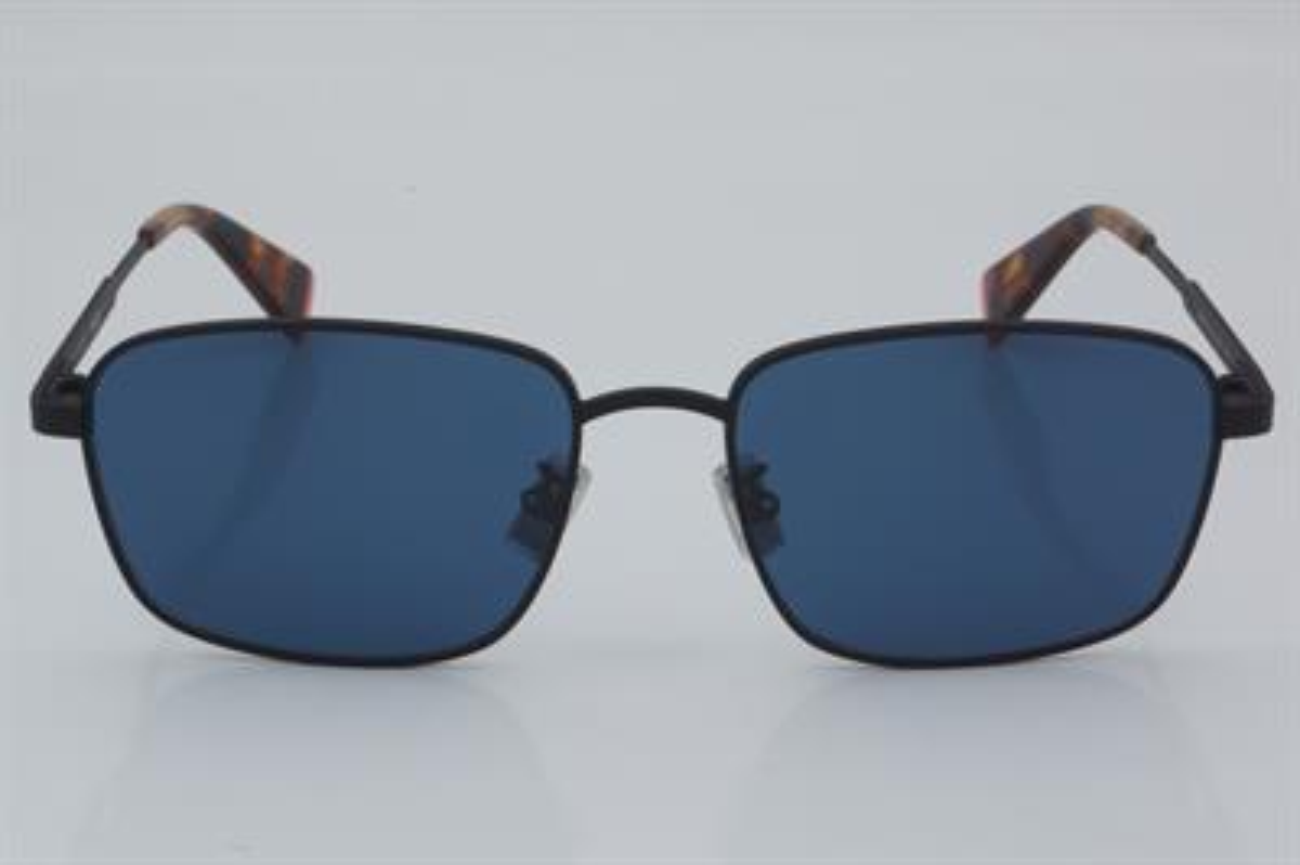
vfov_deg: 16.5
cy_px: 432
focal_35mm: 82
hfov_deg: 24.6
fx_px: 2977
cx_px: 650
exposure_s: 1/4
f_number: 32
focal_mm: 55
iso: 100
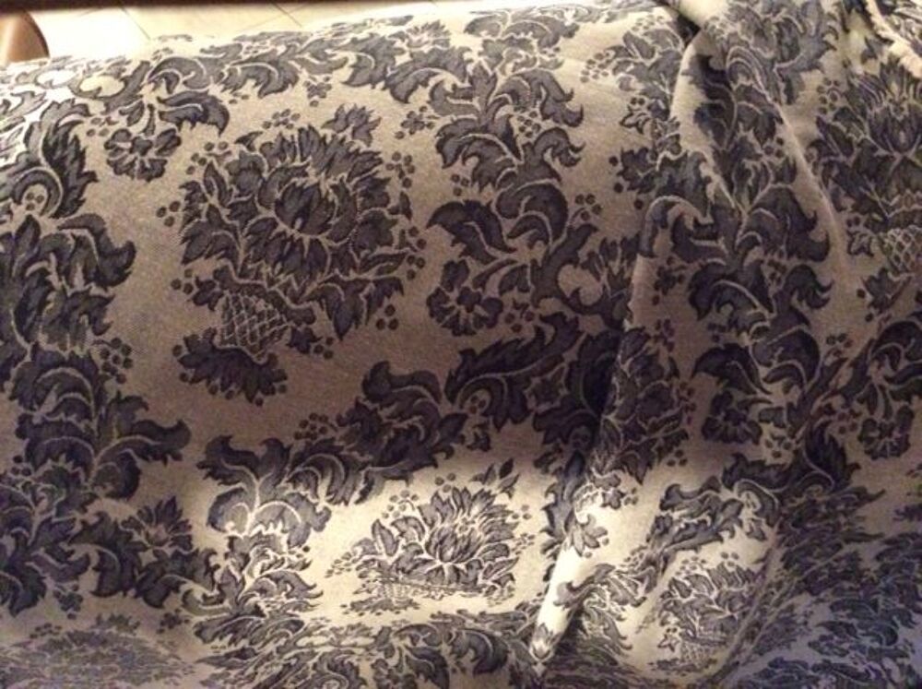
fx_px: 851
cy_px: 344
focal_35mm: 32
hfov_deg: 56.9
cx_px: 461
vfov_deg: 44.1
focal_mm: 3.3
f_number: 2.4
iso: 640
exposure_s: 1/17
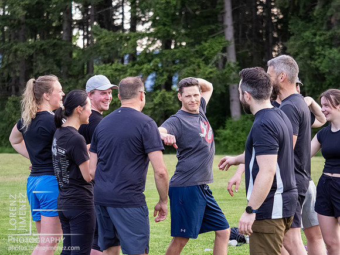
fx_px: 1400
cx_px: 159
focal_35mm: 143
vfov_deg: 10.4
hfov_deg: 13.8
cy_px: 119
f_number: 2.8
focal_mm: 67
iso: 5000
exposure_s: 1/1000
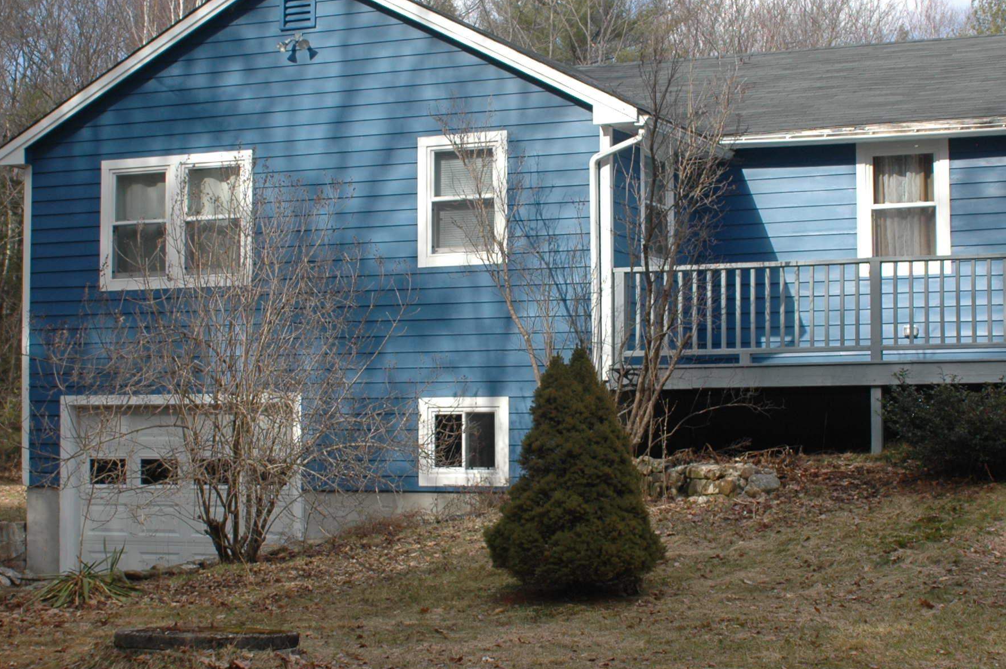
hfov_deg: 28.5
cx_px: 517
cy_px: 316
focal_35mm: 71
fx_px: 1982
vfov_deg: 19.2
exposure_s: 1/800
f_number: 3.5
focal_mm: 28
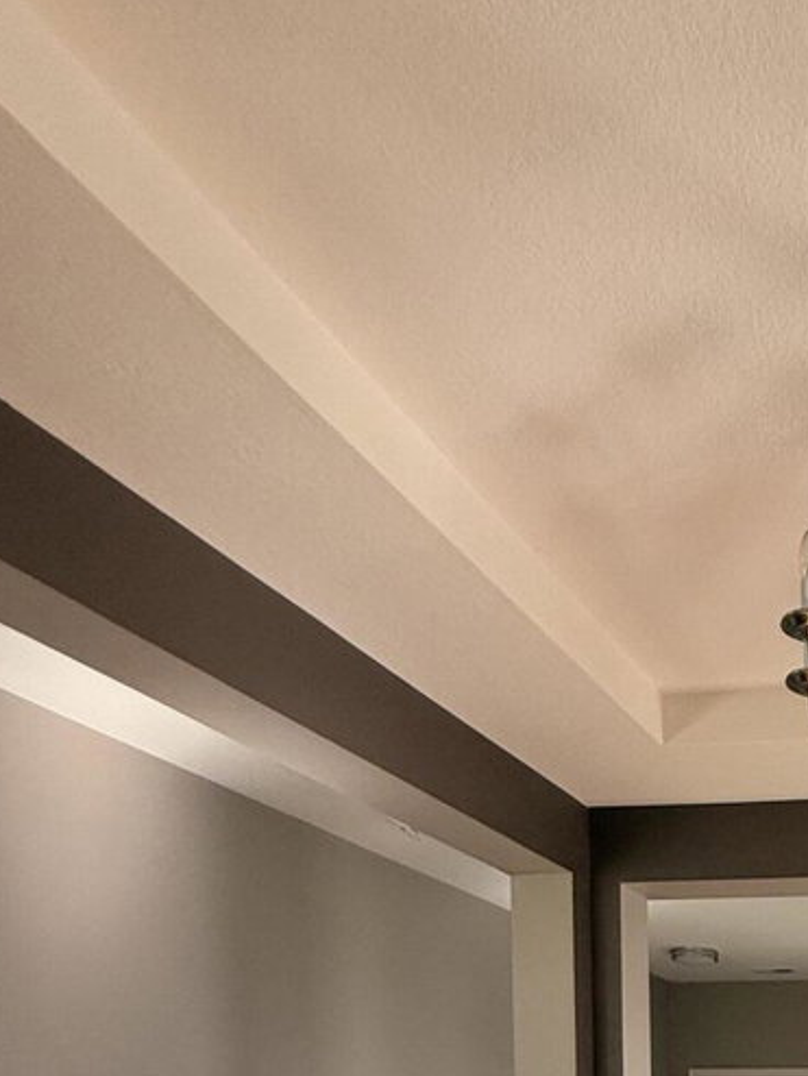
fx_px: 1057
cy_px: 1250
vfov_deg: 40.4
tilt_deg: -3.0
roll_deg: -0.4
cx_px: 965
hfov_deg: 33.9
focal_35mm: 34
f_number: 2.2
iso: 160
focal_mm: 2.22
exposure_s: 1/99
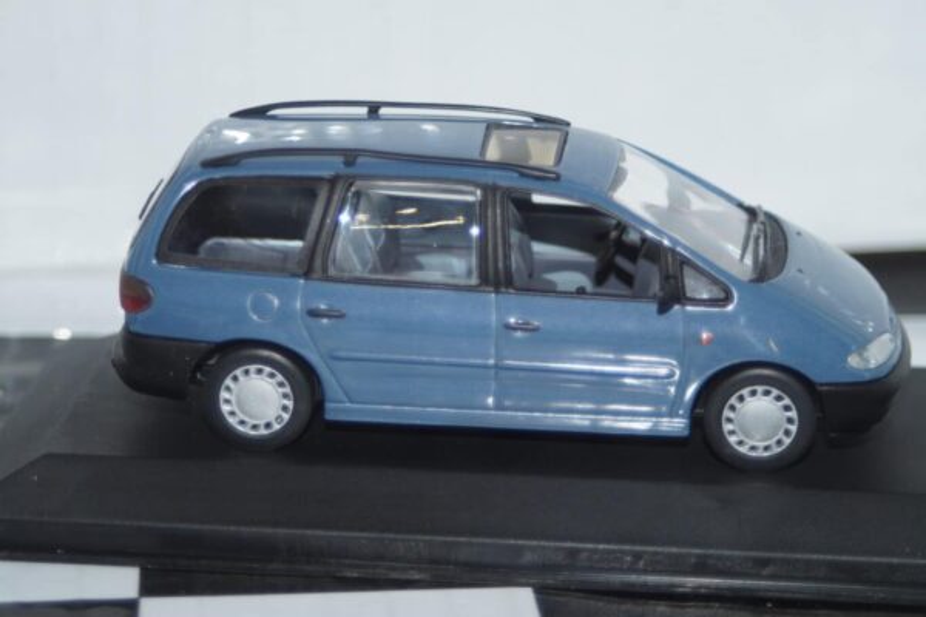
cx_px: 463
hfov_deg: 17.1
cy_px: 308
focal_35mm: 120
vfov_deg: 11.4
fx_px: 3086
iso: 200
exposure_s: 1/60
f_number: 5.6
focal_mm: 80
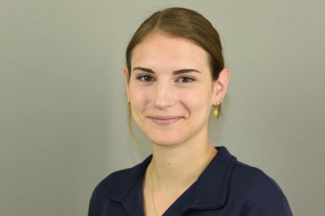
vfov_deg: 21.9
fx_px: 560
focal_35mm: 62
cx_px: 162
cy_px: 108
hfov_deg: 32.4
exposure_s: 1/200
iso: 1000
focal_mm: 62
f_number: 6.3
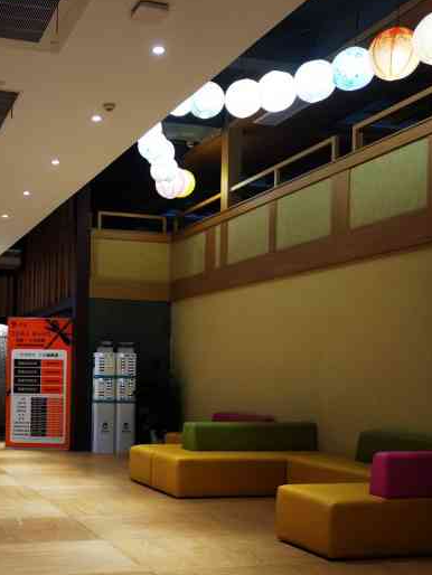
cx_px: 93
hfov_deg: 29.1
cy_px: 363
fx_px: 815
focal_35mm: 49
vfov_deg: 38.6
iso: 200
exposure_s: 1/50
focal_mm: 5.58
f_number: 1.8
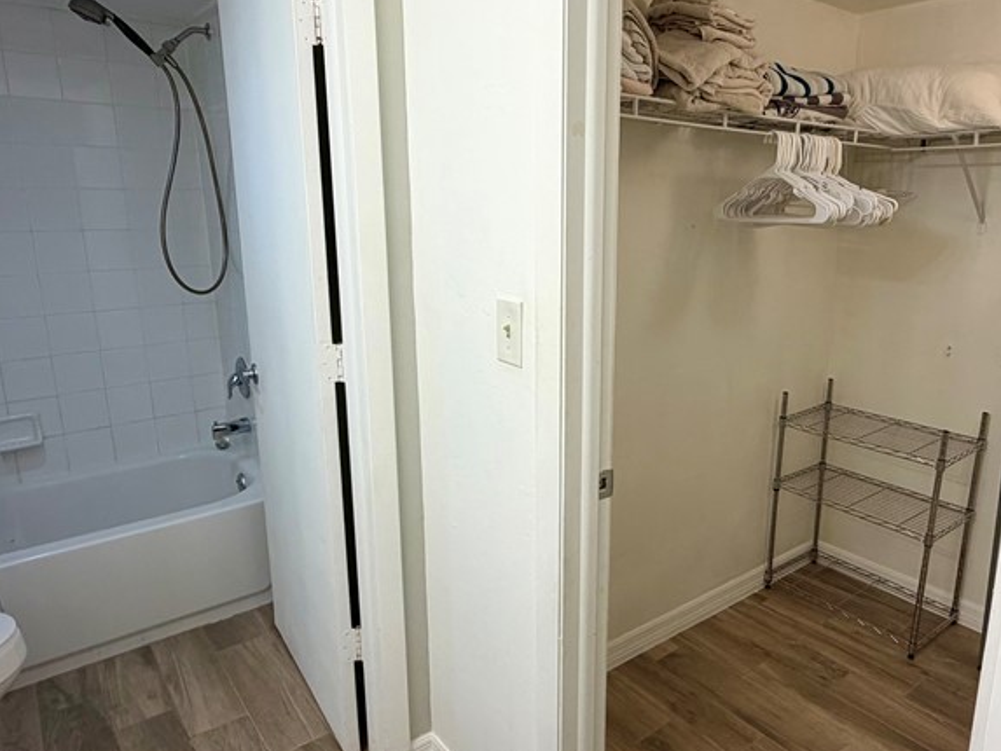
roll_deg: -0.7
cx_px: 585
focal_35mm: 25
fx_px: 723
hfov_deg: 68.9
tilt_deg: -12.3
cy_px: 358
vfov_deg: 54.9
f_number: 2.2
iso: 125
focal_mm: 2.22
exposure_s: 1/120
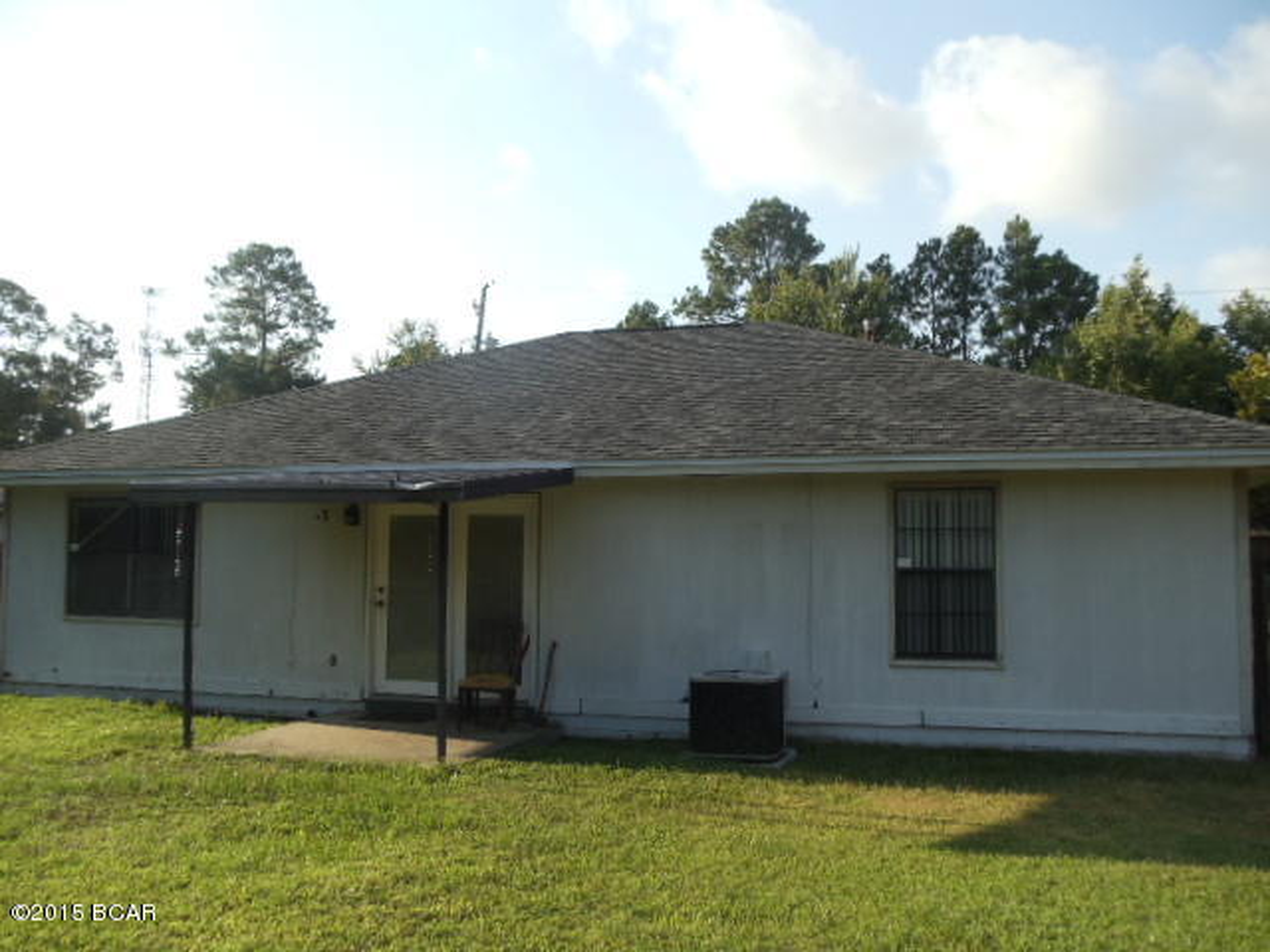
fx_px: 1614
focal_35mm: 44
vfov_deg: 32.9
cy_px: 476
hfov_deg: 42.9
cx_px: 635
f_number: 3.5
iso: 100
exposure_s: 1/640
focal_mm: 6
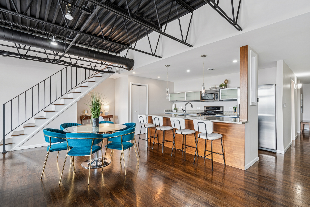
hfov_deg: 95.0
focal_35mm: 16
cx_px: 155
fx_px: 142
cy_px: 104
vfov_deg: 72.0
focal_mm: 16.5
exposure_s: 1/6
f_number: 9.5
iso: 200
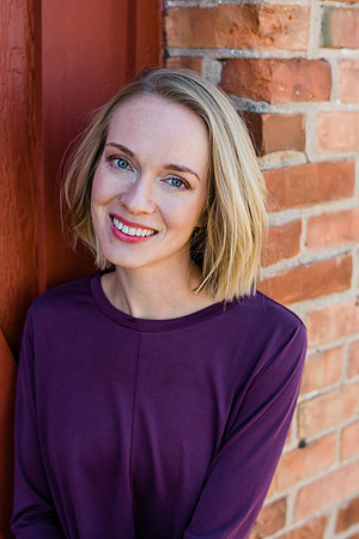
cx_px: 180
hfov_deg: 23.4
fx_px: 868
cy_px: 270
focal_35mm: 58
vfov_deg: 34.5
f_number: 3.2
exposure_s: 1/320
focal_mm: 58
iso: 125
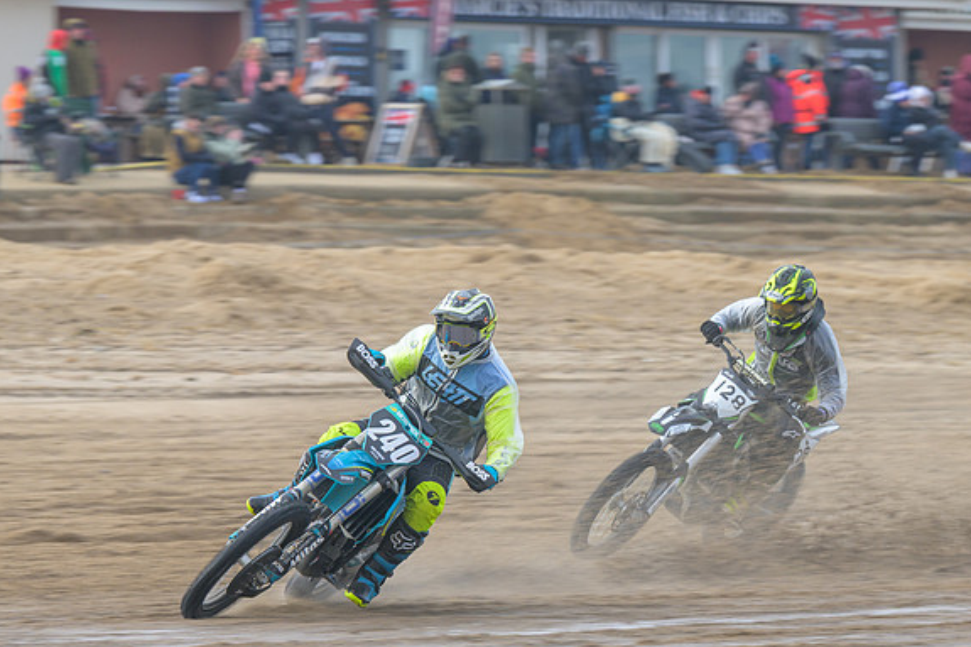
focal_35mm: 359
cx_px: 393
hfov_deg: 5.7
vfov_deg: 3.8
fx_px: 9680
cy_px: 374
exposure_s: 1/250
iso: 280
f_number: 8
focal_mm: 200
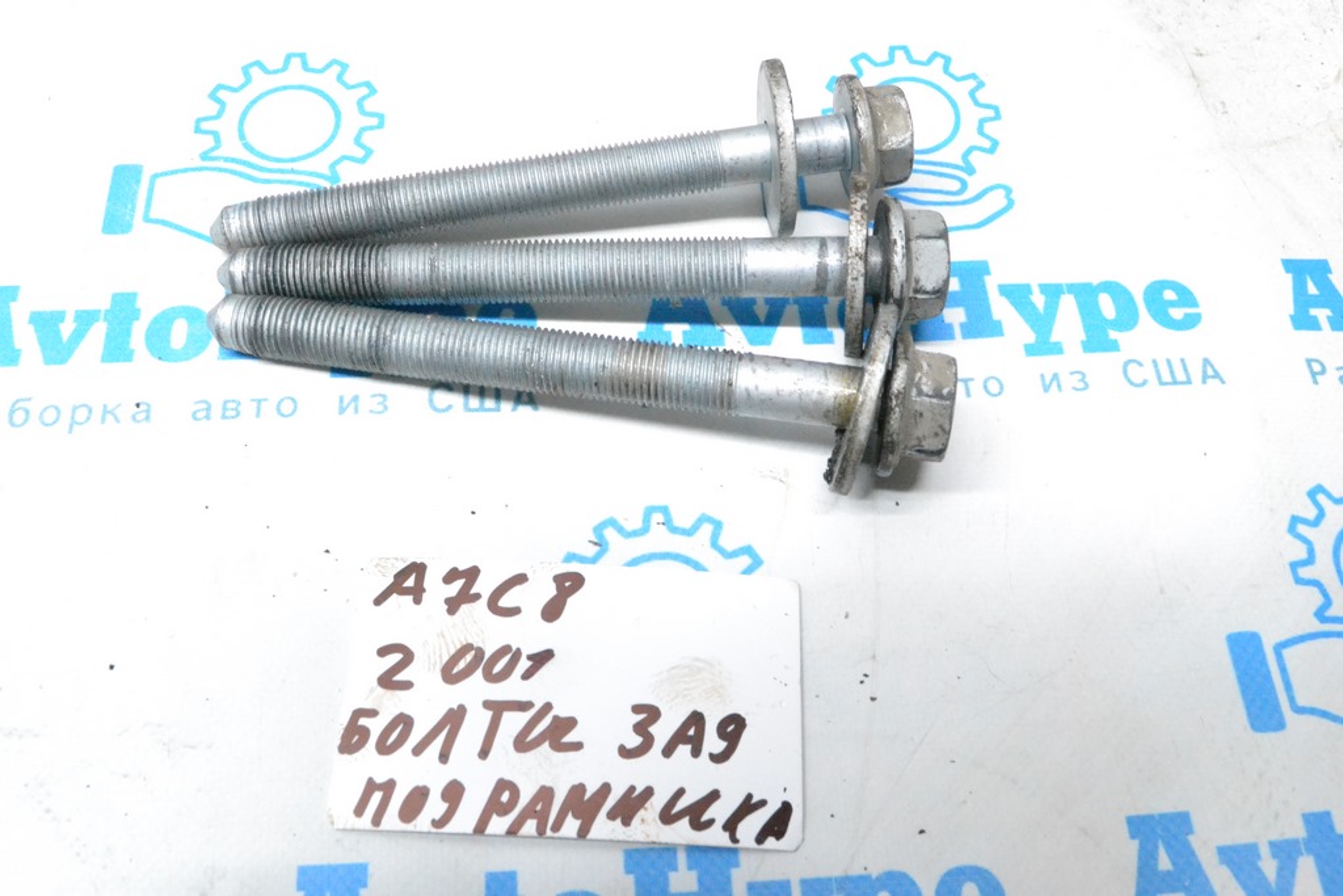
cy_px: 448
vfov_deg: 40.0
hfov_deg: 57.2
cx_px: 672
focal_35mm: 33
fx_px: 1231
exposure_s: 1/80
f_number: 10
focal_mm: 22
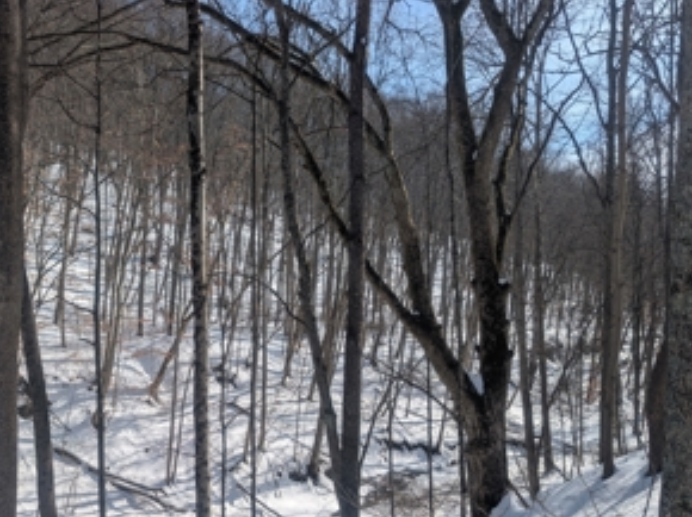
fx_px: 659
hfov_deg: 55.0
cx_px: 282
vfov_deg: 42.4
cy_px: 338
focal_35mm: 33
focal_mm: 6.9
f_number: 1.68
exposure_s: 1/1159
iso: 20
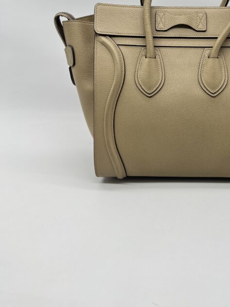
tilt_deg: -15.0
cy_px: 82
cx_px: 183
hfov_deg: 33.4
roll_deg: +0.1
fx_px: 372
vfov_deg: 43.6
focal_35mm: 42
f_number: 1.5
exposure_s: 1/133
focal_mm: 5.7
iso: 32
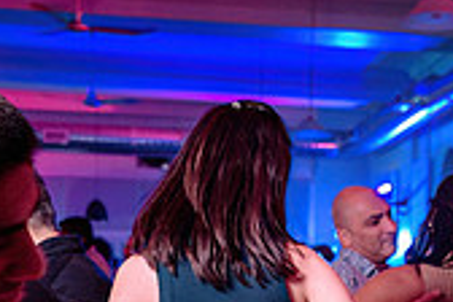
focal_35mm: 93
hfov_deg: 21.7
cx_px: 353
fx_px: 1170
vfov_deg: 14.3
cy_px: 358
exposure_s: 1/60
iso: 800
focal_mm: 24
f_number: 3.5
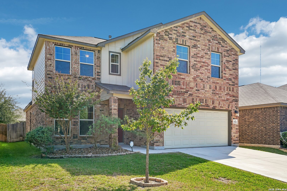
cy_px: 96
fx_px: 231
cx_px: 144
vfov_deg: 45.0
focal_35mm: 29
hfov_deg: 63.7
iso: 200
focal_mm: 29
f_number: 8
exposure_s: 1/400
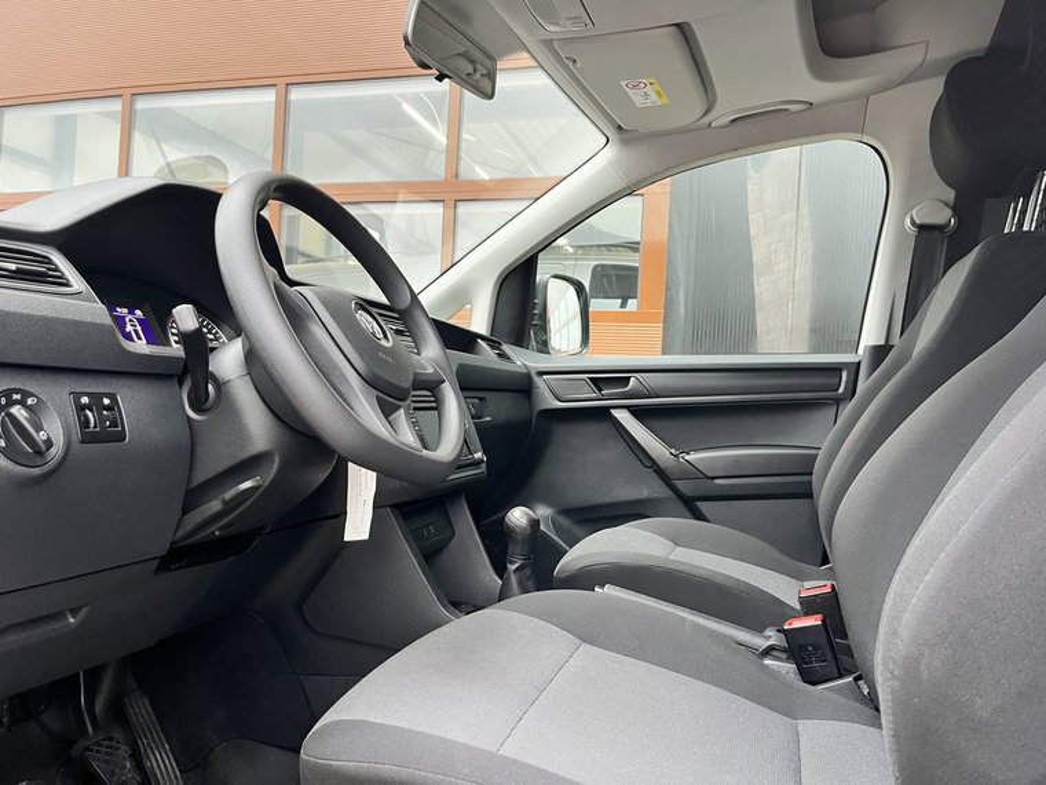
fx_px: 786
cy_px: 392
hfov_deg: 67.3
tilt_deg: +0.5
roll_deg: -3.1
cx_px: 523
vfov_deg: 53.1
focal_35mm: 26
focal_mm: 5.1
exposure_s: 1/60
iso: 125
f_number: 1.6
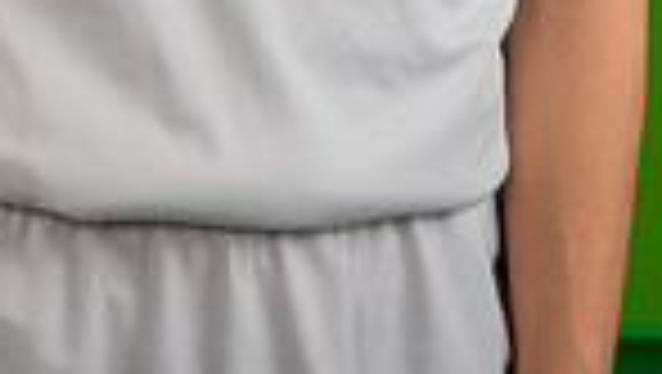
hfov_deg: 10.3
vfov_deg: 5.5
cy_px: -654
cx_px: 247
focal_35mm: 209
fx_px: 3672
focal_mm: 42
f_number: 20
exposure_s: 1/60
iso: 800
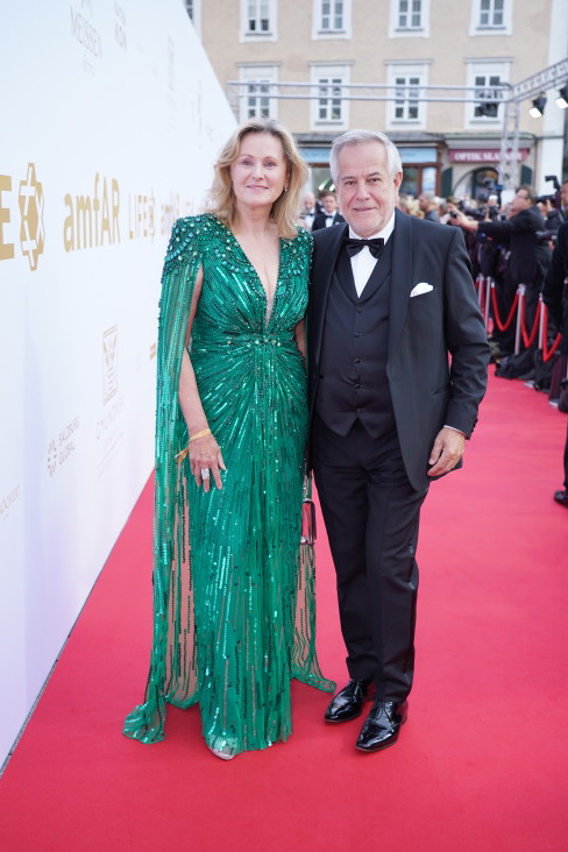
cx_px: 283
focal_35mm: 39
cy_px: 420
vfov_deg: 49.6
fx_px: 923
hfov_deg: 34.2
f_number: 4
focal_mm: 38
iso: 800
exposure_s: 1/160
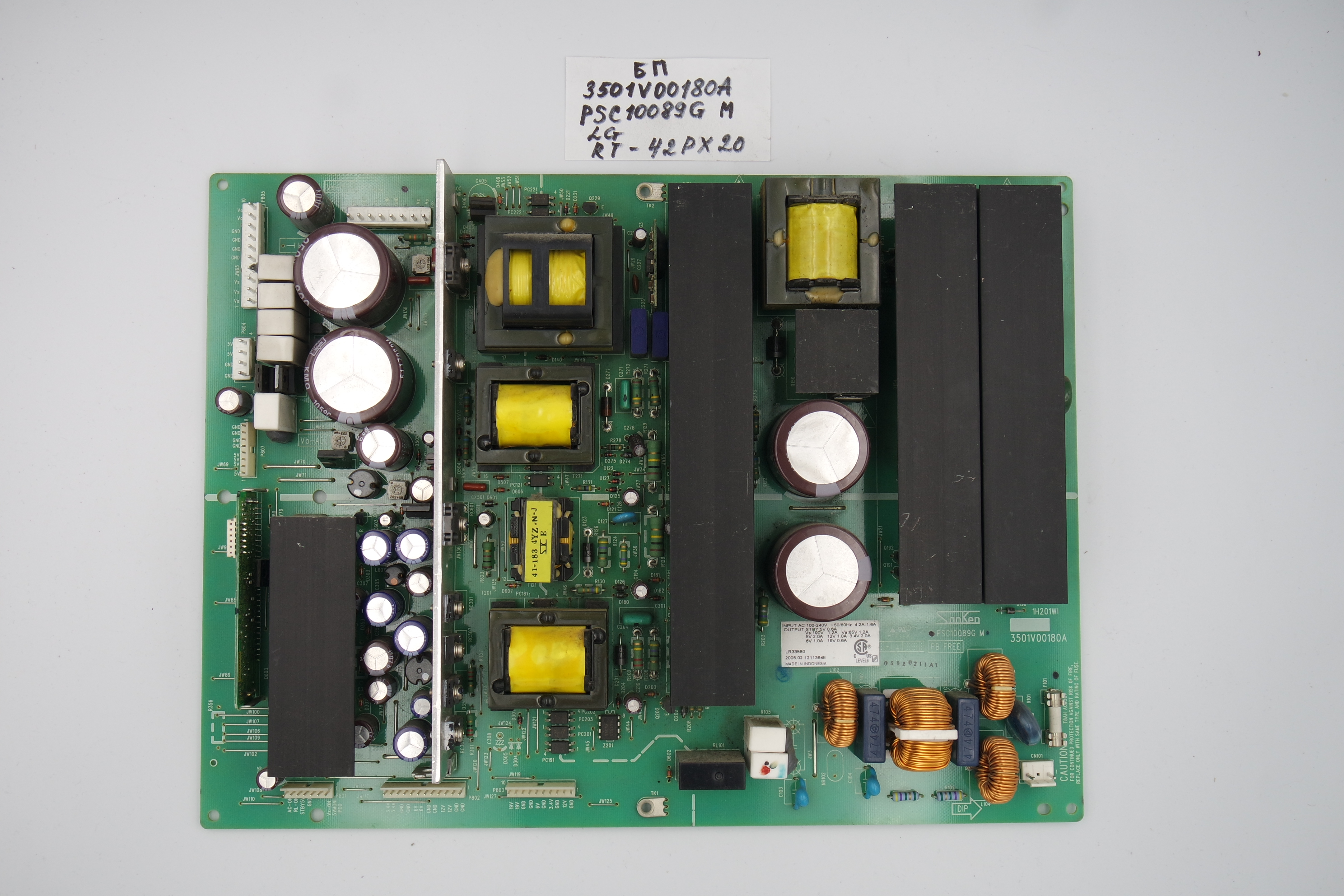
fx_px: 1381
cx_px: 672
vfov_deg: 35.9
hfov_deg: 51.9
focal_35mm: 37
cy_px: 448
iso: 160
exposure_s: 1/100
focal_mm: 14
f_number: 5
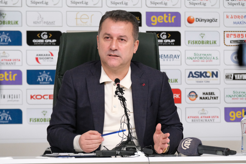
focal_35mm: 238
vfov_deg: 5.8
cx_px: 123
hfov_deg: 8.7
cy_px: 82
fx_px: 1626
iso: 10000
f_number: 5
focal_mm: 158.8
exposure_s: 1/1000
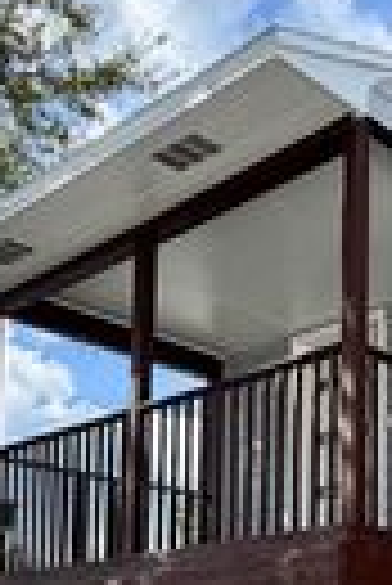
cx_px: 581
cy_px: 632
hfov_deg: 20.8
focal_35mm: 56
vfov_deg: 31.8
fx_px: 912
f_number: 2.2
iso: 40
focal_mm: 2.22
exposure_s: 1/638
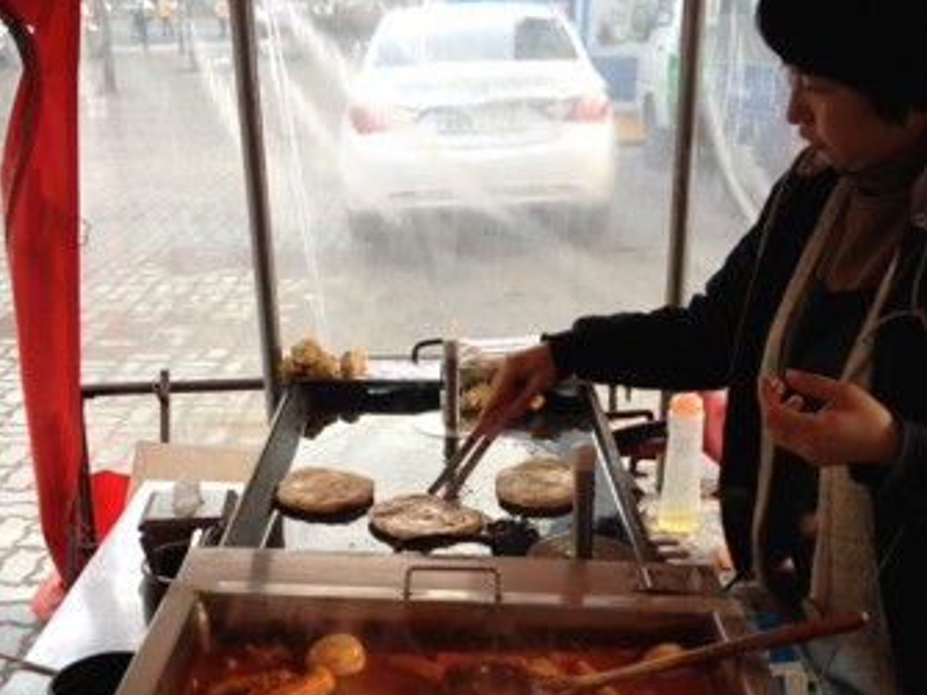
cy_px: 482
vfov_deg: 30.6
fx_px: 1258
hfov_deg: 40.4
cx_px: 462
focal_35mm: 47
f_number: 2.4
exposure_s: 1/60
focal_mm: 4.28
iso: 64
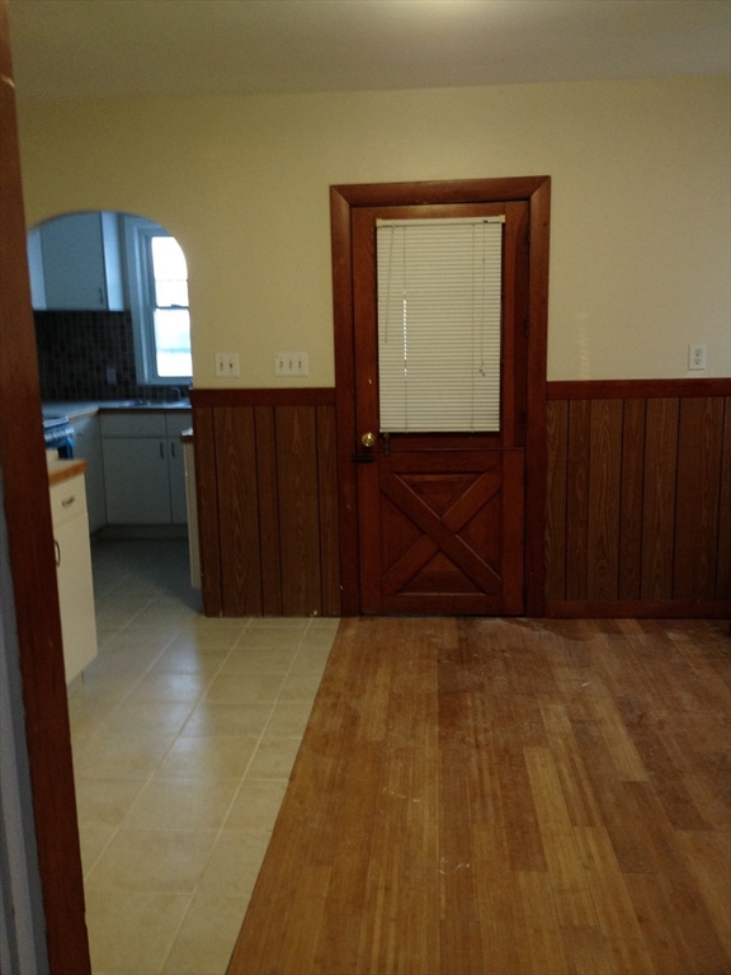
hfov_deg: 40.7
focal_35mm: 35
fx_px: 985
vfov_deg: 52.6
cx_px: 366
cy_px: 488
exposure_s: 1/20
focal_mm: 4.28
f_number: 2.4
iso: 125
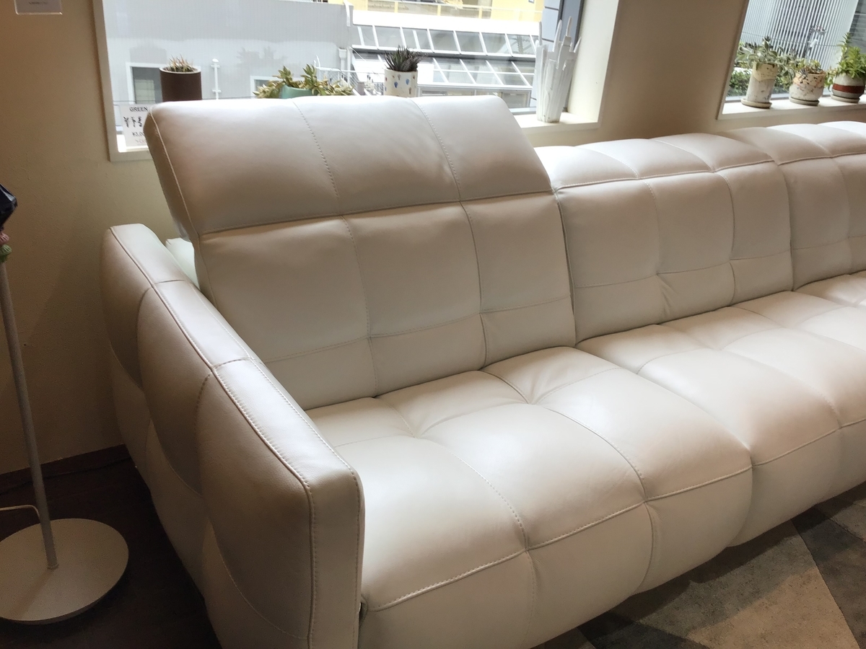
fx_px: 776
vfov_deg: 45.4
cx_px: 433
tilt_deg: -25.9
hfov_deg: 58.4
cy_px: 324
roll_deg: -5.5
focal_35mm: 31
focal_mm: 3.3
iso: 25
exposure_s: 1/120
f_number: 2.4
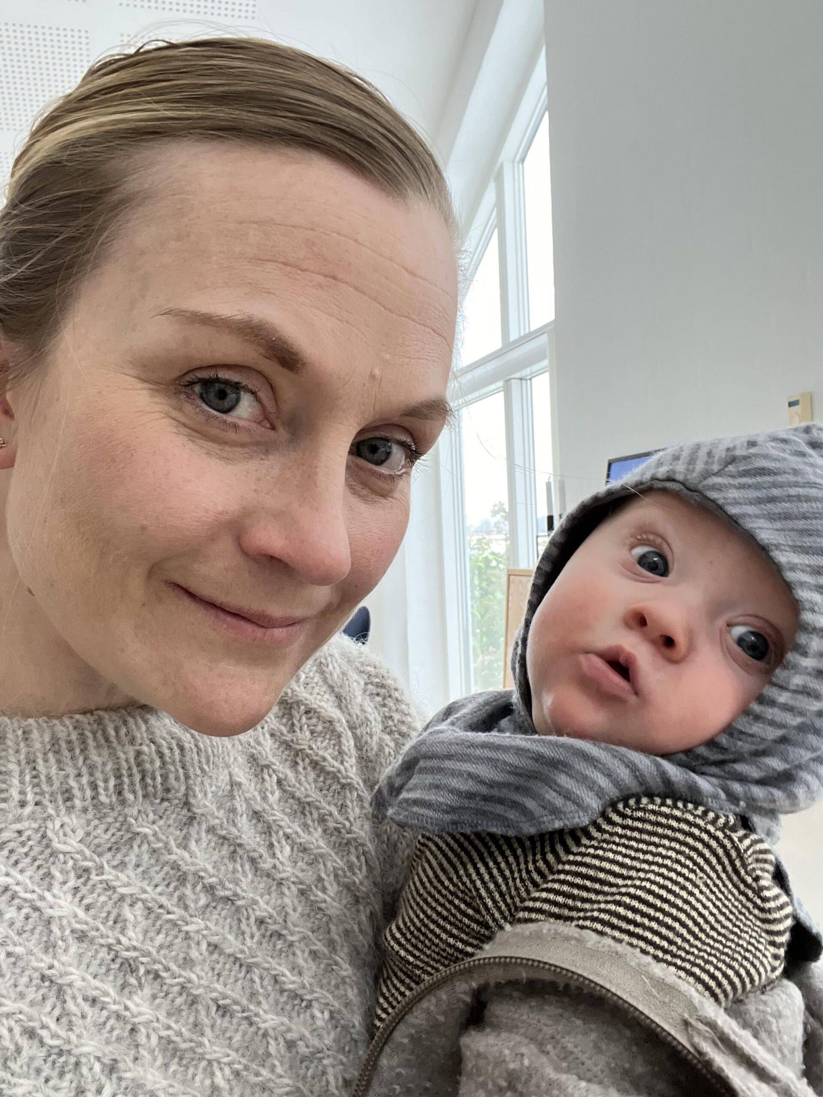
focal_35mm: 30
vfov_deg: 60.0
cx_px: 412
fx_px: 951
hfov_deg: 46.8
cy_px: 548
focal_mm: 2.71
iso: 125
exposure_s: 1/60
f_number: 2.2
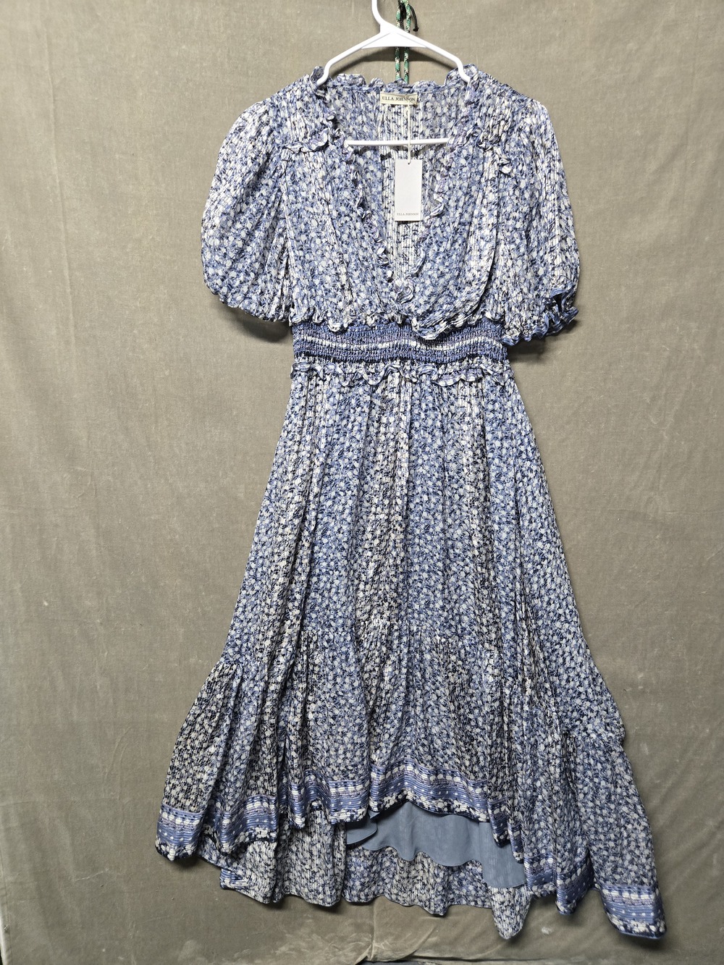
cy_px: 482
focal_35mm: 23
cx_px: 362
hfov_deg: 58.9
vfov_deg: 73.9
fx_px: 641
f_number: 1.8
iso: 640
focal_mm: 5.4
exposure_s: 1/120
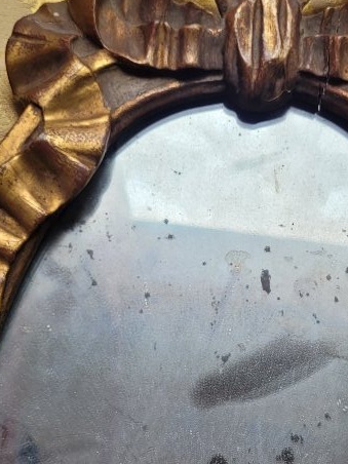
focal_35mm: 69
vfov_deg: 27.4
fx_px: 925
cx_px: 239
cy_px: 390
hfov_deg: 21.2
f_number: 1.8
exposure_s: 1/131
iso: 40
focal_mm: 5.4
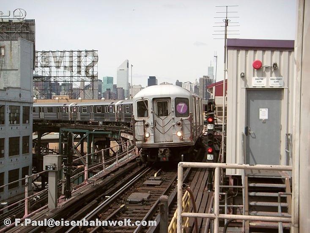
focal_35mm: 58
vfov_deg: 25.2
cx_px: 155
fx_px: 519
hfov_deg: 33.2
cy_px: 116
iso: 50
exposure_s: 1/750
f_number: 3.7
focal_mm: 9.7
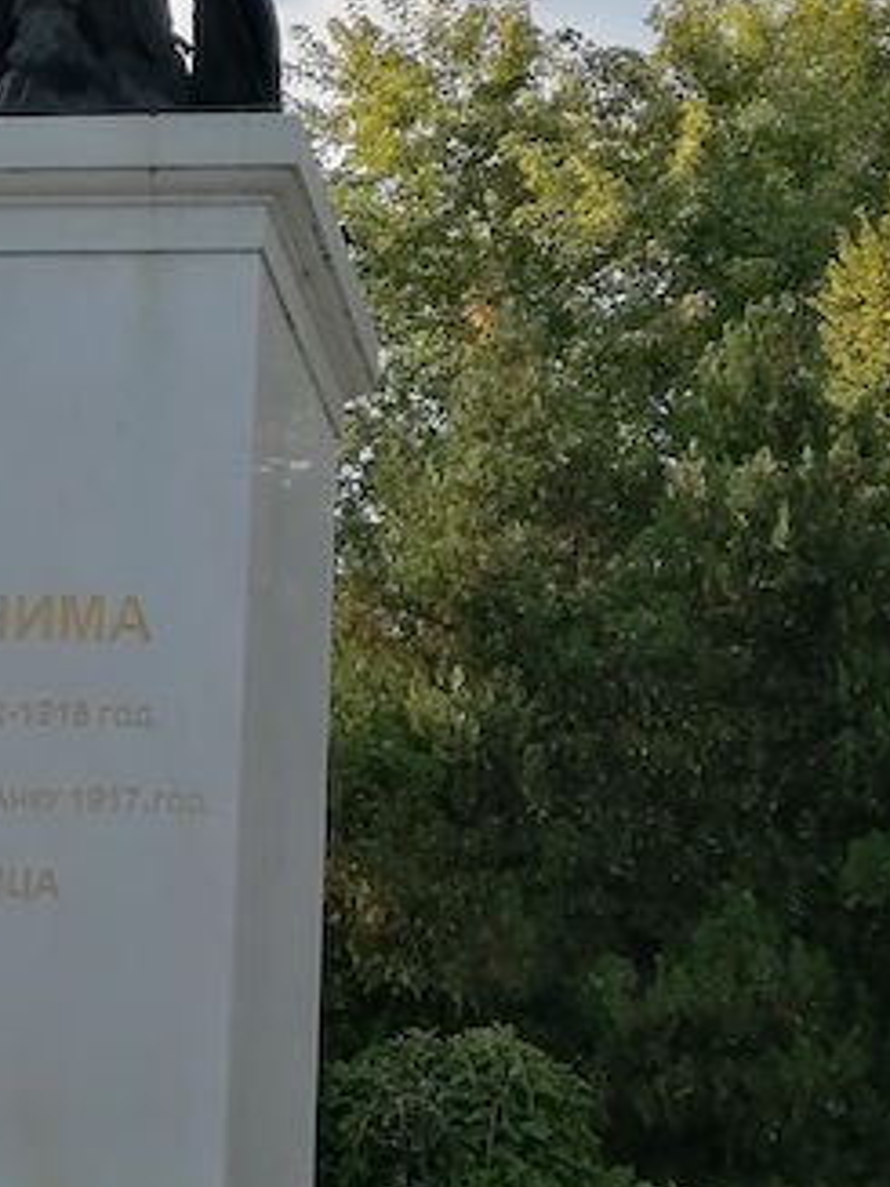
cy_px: 334
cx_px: 44
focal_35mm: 120
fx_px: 4116
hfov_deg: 12.2
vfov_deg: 16.4
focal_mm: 5.4
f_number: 1.8
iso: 50
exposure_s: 1/1379
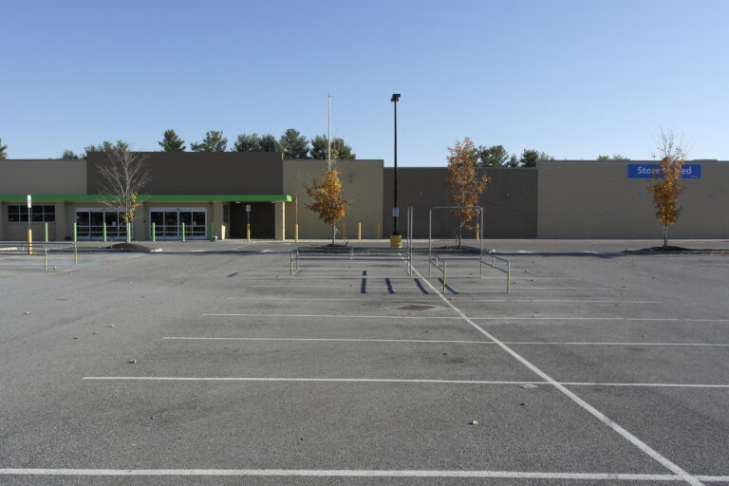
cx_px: 364
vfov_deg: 43.6
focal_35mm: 30
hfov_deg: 61.9
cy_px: 243
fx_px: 607
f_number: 6.3
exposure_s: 1/320
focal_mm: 20
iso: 100
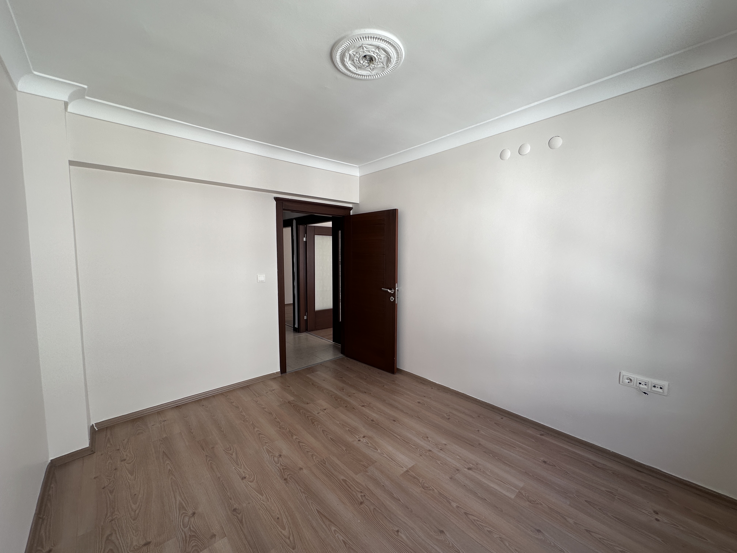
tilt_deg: -3.6
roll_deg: +0.4
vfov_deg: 85.7
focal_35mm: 14
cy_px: 276
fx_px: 298
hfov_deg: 102.1
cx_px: 368
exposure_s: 1/99
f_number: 2.2
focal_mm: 2.22
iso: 50
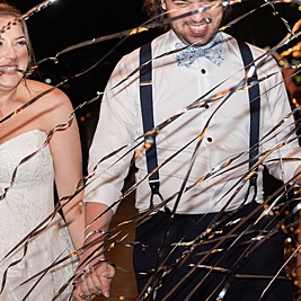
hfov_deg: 18.2
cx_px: 33
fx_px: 925
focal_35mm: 94
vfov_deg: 18.5
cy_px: 159
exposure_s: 1/250
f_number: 3.2
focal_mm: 39
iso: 500
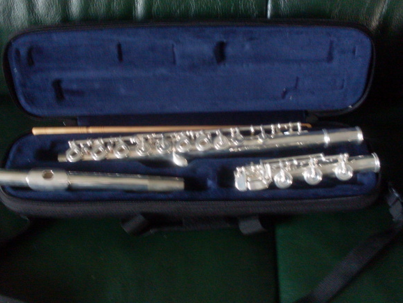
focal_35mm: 46
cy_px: 140
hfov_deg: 41.2
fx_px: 536
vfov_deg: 31.5
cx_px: 198
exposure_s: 1/6
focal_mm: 6.3
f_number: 2.8
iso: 200
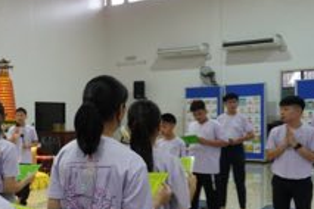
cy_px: 137
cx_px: -7
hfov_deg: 33.4
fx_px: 471
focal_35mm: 54
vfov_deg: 25.0
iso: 640
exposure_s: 1/160
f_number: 4
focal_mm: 16
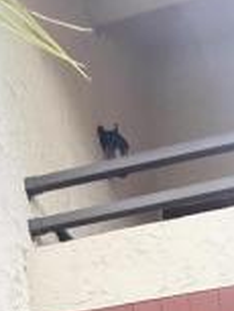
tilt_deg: -8.7
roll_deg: +2.3
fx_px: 594
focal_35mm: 66
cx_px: 283
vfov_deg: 16.2
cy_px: 711
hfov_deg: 20.8
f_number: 2.2
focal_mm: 2.22
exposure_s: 1/77
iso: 320
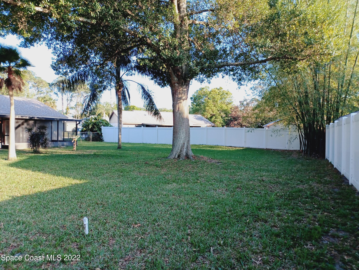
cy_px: 135
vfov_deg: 54.9
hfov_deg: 69.4
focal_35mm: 25
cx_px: 180
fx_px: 259
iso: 64
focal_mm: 4.6
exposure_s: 1/119
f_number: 1.8
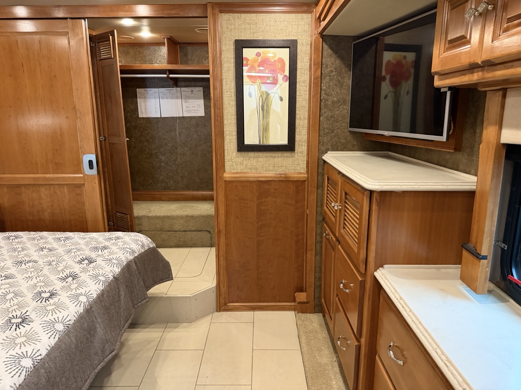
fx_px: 361
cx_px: 260
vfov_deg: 56.8
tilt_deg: -8.5
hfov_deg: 71.6
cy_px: 195
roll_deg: +0.8
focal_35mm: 24
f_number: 1.78
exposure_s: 1/60
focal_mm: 6.76
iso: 800
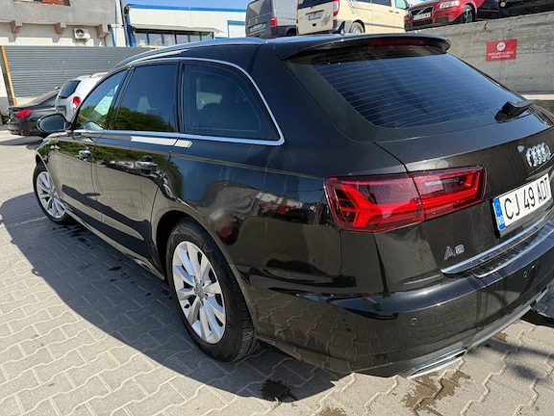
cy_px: 200
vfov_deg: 54.9
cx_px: 272
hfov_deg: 69.4
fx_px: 400
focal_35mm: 25
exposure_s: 1/2110
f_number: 1.78
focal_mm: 6.76
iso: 100
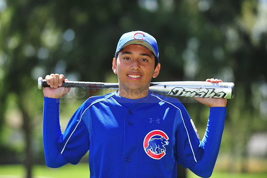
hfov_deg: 10.3
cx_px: 134
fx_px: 1482
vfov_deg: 6.9
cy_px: 89
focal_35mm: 200
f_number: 4.5
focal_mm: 200
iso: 200
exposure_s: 1/500
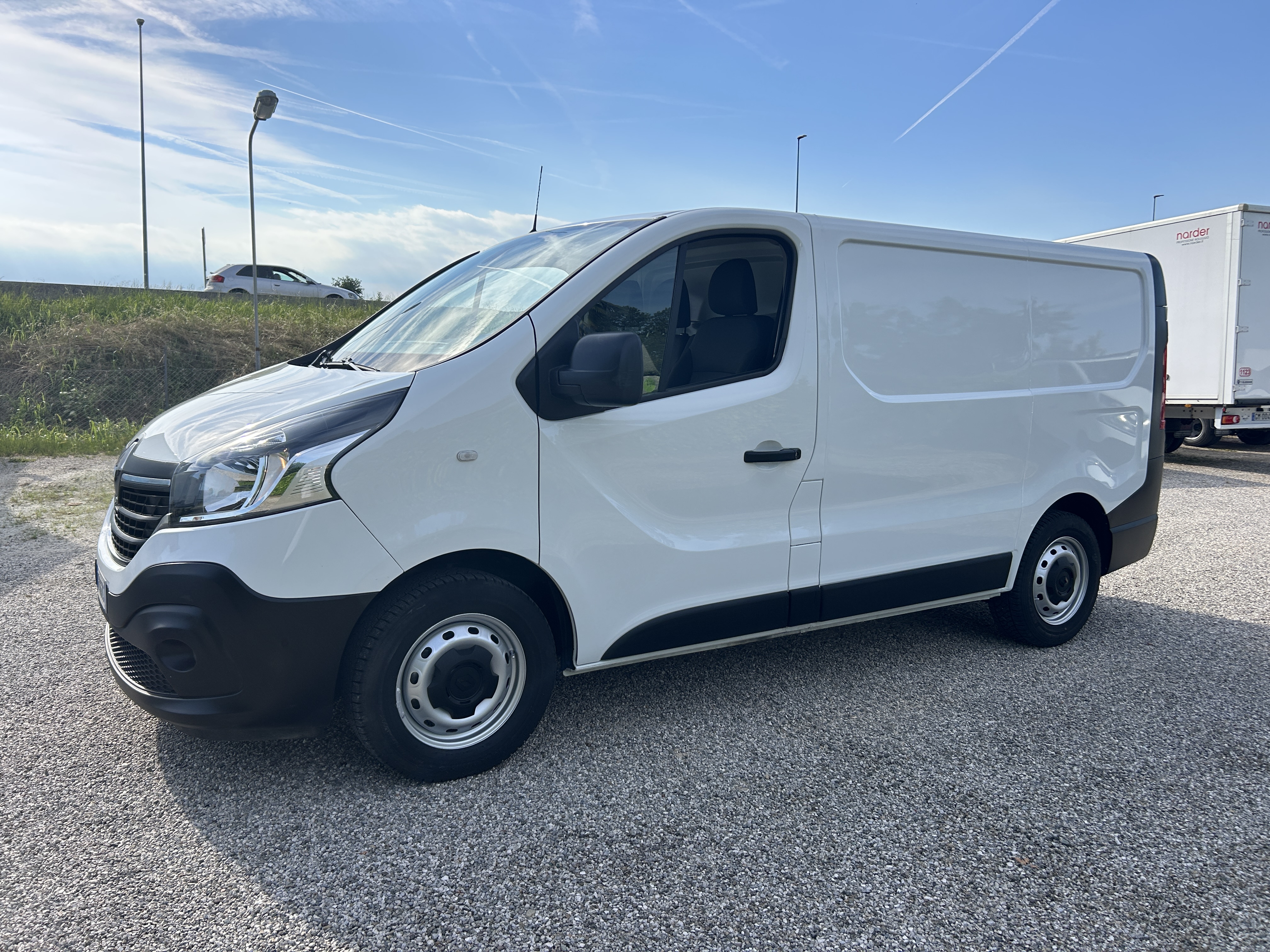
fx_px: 954
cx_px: 635
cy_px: 476
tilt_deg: -8.3
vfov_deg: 53.1
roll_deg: -1.5
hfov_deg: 67.3
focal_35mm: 26
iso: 50
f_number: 1.5
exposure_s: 1/4444
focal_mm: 5.7
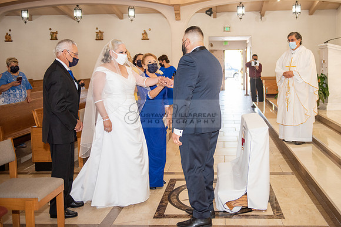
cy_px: 92
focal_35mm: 40
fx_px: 382
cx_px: 202
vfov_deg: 33.1
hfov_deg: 47.9
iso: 1000
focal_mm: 34
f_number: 2.8
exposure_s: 1/160
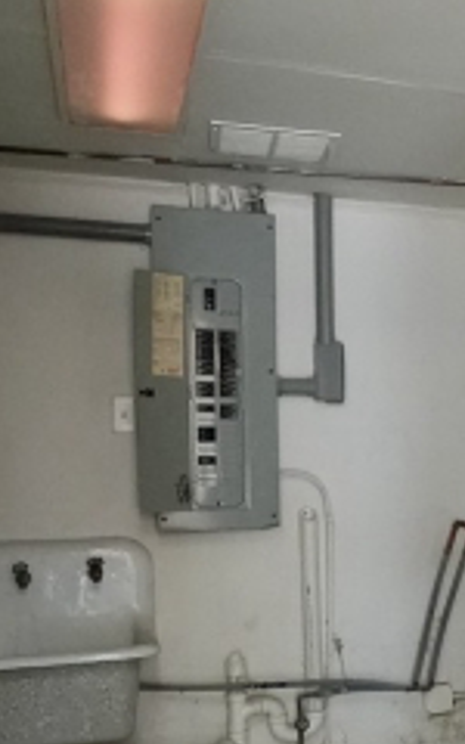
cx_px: 711
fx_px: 1034
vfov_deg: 39.1
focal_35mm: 51
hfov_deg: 21.1
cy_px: 502
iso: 12800
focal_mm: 16
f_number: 11
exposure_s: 1/125
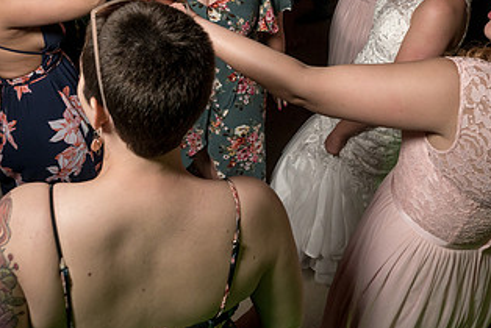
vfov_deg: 35.8
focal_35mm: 36
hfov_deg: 53.1
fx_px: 491
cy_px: 70
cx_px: 257
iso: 2000
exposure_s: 1/100
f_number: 5.6
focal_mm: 16
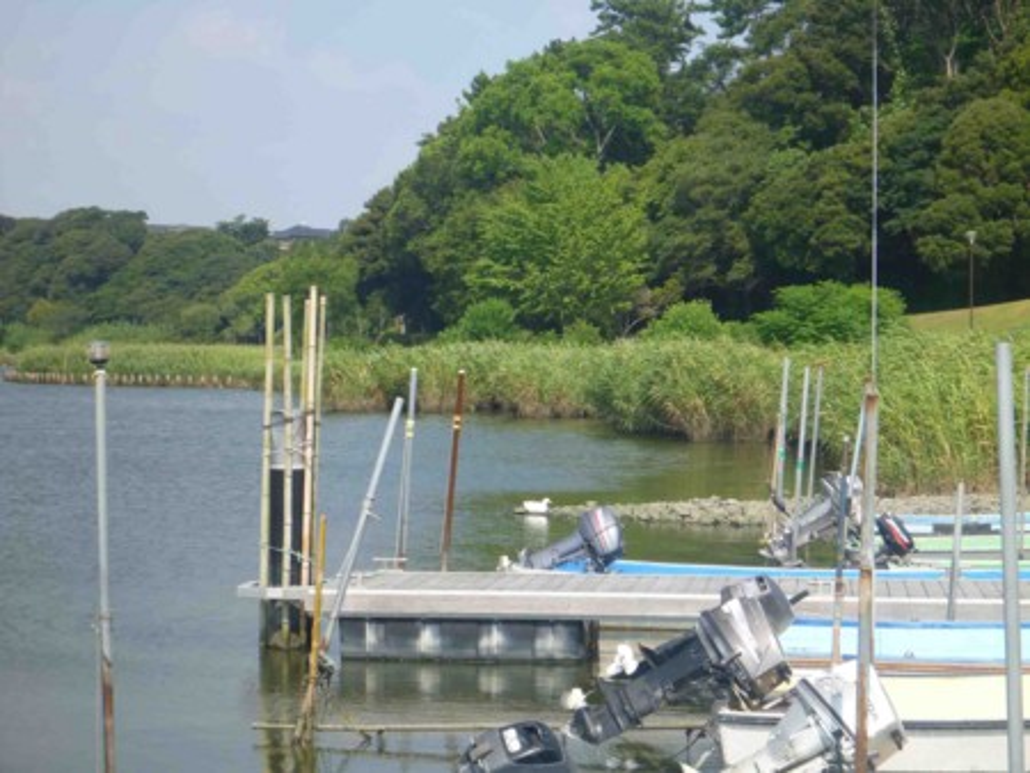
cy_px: 386
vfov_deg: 17.2
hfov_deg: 22.7
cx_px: 515
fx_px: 2560
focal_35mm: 86
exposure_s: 1/250
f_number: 5.6
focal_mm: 15.3
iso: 100
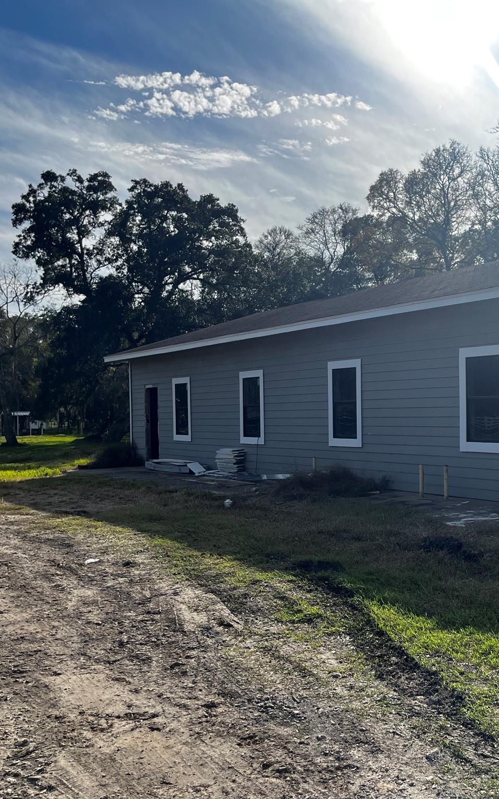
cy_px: 399
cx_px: 456
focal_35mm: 37
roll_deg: +0.2
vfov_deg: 52.8
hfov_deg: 32.6
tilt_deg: +0.0
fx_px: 805
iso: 50
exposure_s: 1/5848
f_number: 1.6
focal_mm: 5.1
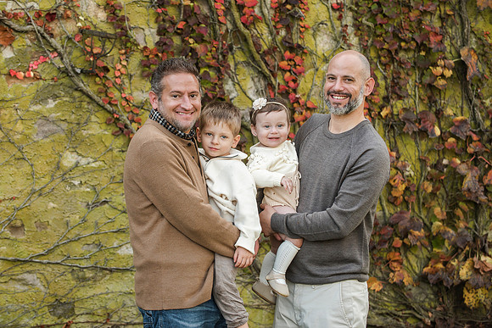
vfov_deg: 13.9
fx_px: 1344
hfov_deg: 20.7
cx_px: 223
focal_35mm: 98
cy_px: 149
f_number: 4.5
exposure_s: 1/500
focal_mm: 90
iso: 800
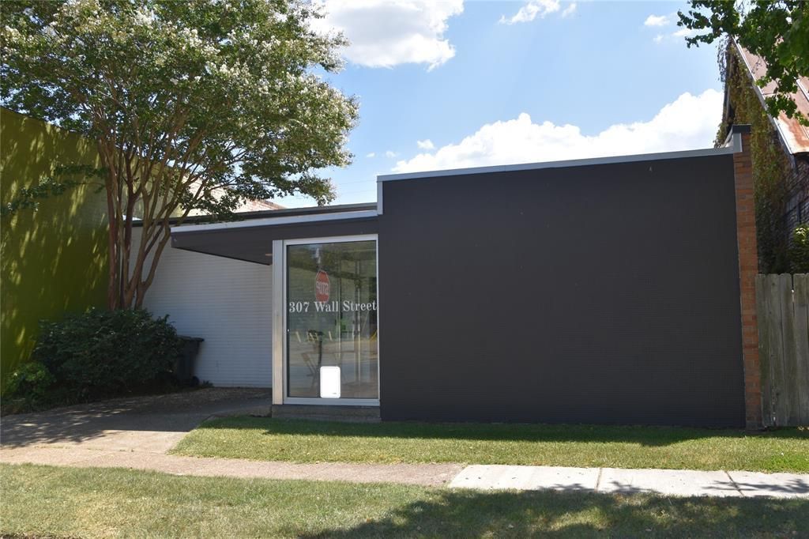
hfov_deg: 59.5
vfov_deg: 41.7
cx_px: 404
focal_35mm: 32
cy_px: 270
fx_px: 708
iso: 100
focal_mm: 21
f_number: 9
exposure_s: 1/200
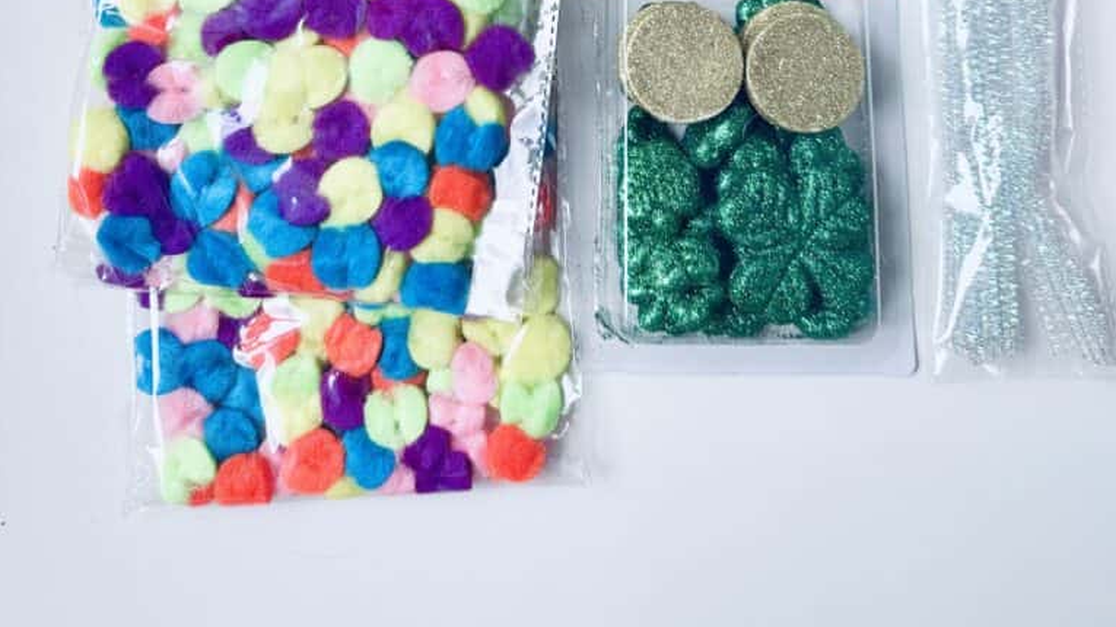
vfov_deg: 29.5
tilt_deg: -79.1
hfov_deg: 56.6
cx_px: 557
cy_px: -106
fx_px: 1036
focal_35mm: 35
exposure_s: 1/167
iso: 64
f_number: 1.78
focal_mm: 6.86
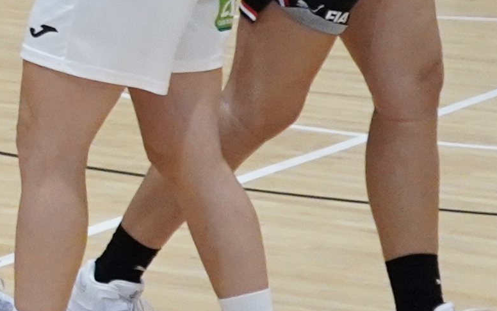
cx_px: -457
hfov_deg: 9.1
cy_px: -147
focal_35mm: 217
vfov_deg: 6.0
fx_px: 2939
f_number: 3.5
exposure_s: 1/800
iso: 6400
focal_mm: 28
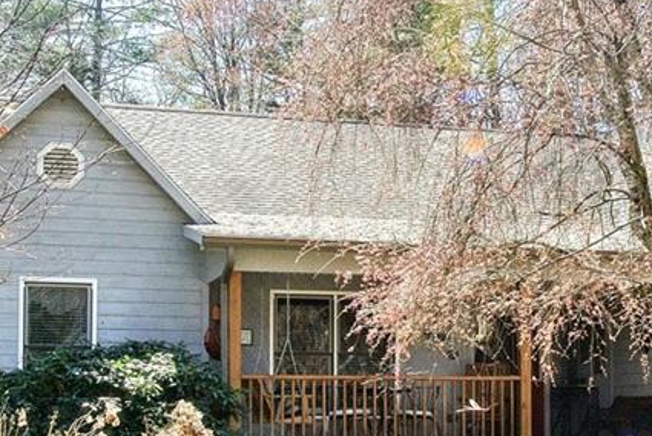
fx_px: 1486
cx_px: 491
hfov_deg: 24.5
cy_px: 358
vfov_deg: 16.5
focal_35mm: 82
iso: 200
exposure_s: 1/60
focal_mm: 12.7
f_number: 14
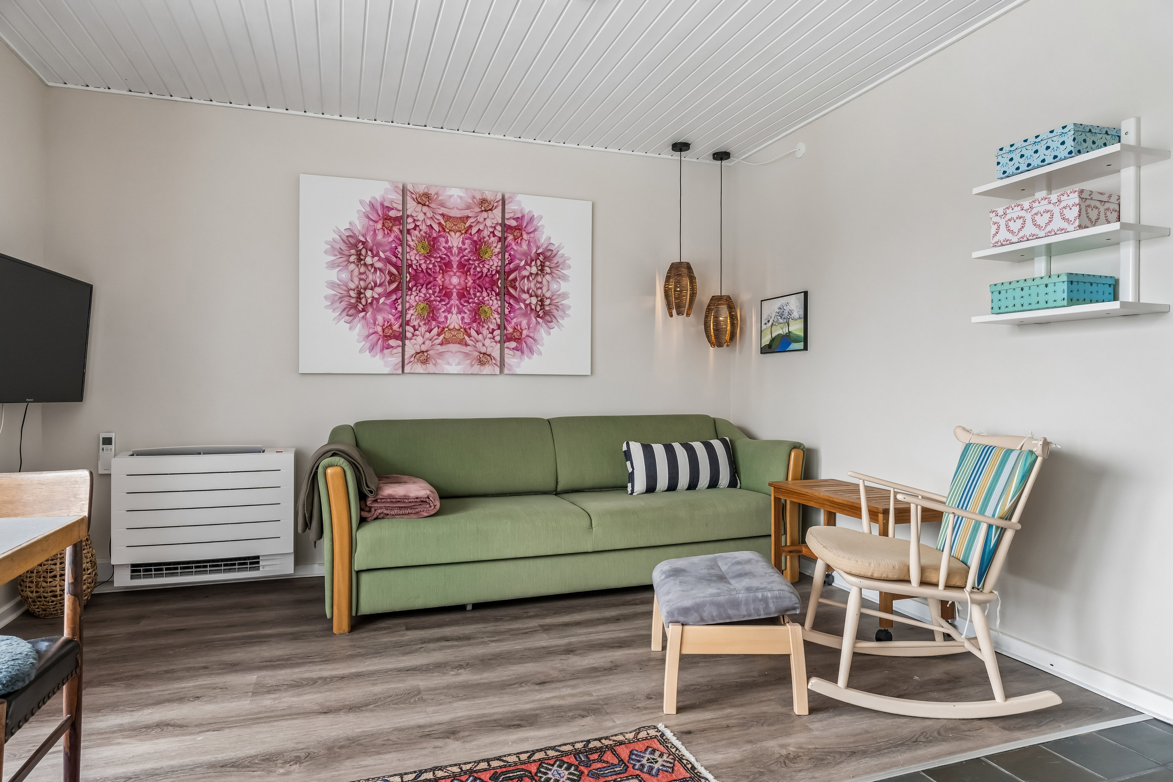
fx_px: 758
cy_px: 391
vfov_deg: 54.6
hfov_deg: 75.5
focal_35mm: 23
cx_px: 586
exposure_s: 1/15
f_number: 8
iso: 200
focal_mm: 15.5
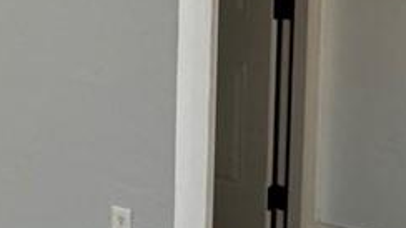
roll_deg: -0.5
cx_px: 95
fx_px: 1076
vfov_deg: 11.8
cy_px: -58
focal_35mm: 100
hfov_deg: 21.2
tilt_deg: -4.0
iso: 400
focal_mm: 2.22
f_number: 2.2
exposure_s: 1/60
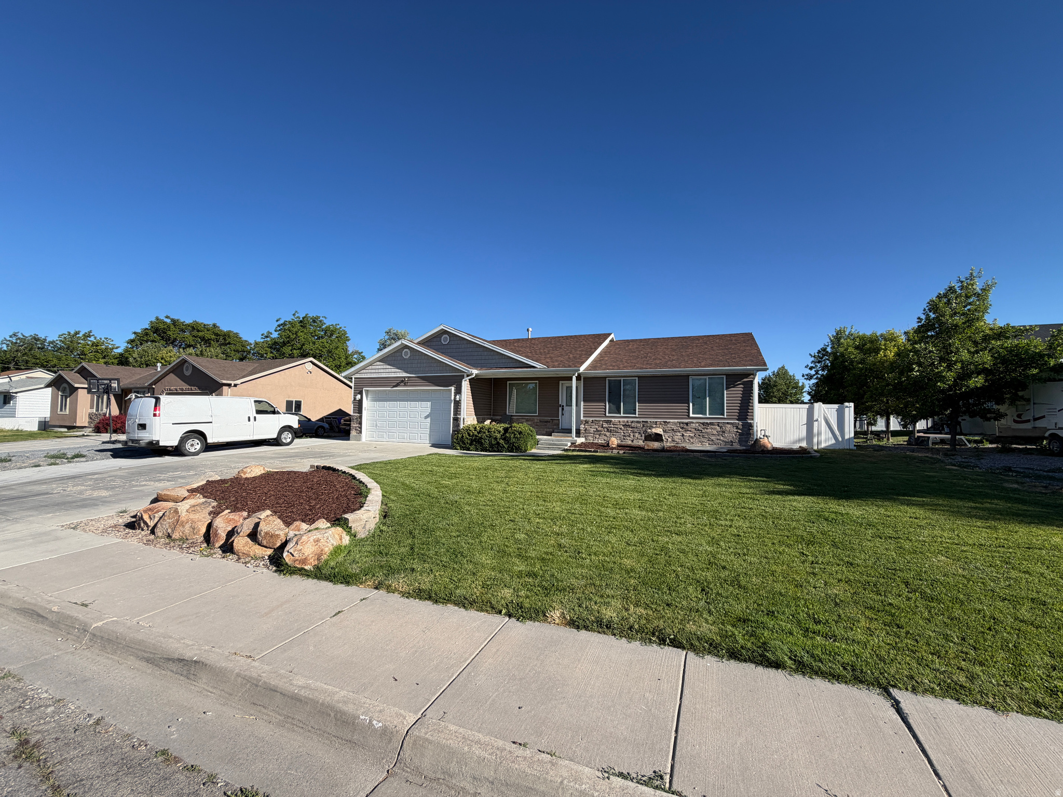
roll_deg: -1.4
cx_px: 532
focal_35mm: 14
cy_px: 398
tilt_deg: +2.9
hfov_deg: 102.1
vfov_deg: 85.7
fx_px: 430
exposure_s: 1/770
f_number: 2.2
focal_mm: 2.22
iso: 25
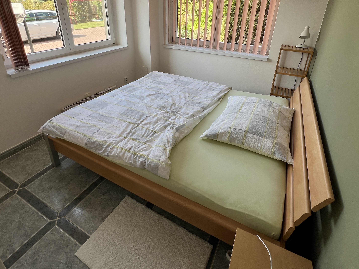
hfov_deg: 87.8
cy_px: 91
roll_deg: -0.9
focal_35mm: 18
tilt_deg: -23.6
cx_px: 179
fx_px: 187
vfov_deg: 69.7
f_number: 1.8
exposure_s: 1/117
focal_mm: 1.57
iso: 32
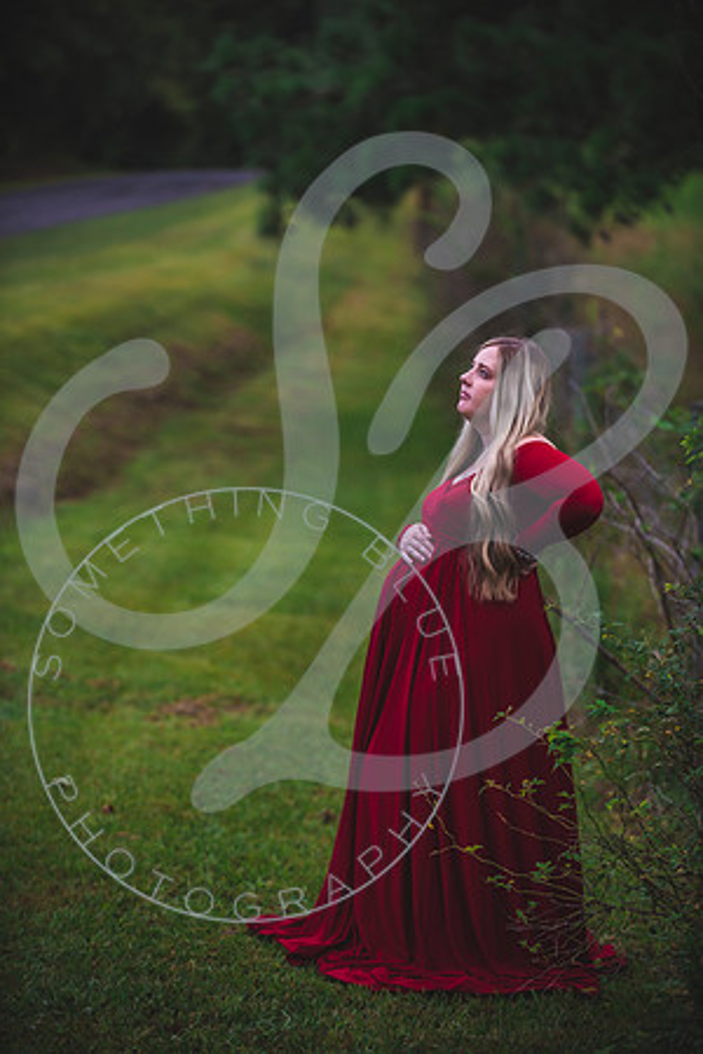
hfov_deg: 11.8
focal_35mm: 116
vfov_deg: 17.6
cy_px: 527
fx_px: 3398
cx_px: 352
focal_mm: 116
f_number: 2.8
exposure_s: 1/500
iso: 200
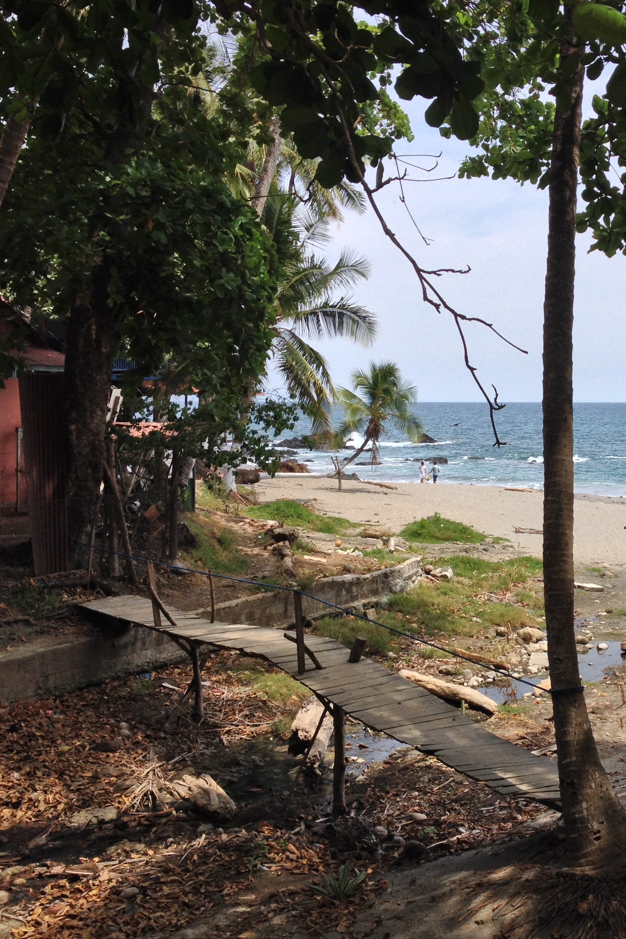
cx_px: 558
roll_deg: +0.4
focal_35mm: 49
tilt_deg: -5.5
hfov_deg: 26.6
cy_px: 473
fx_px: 1278
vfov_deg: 40.3
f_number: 2.4
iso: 50
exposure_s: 1/1534
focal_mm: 4.28
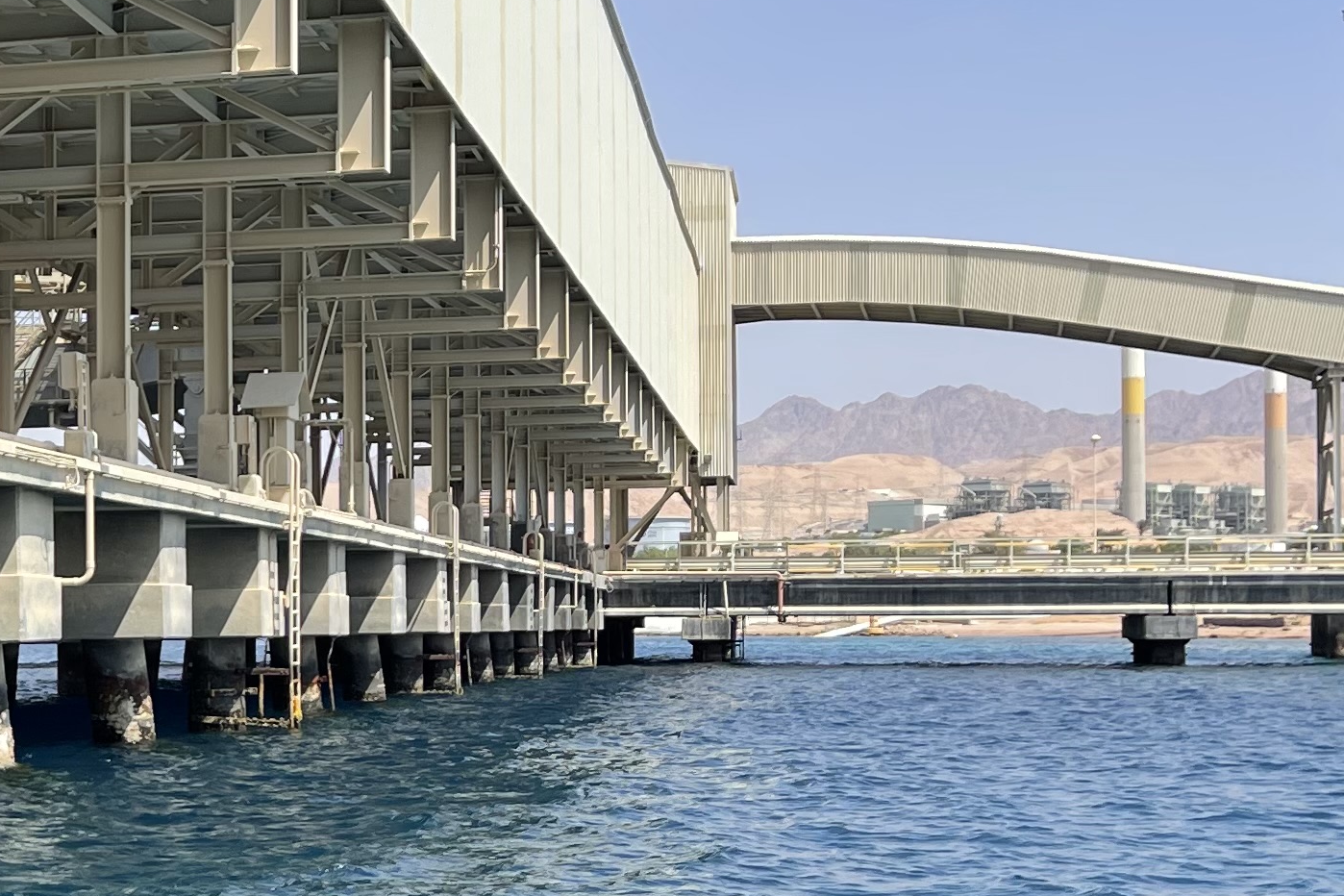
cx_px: -194
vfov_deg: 17.5
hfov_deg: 24.0
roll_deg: +1.3
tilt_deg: +0.2
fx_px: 2912
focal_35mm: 78
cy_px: 593
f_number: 1.6
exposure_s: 1/2857
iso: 32
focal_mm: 5.1
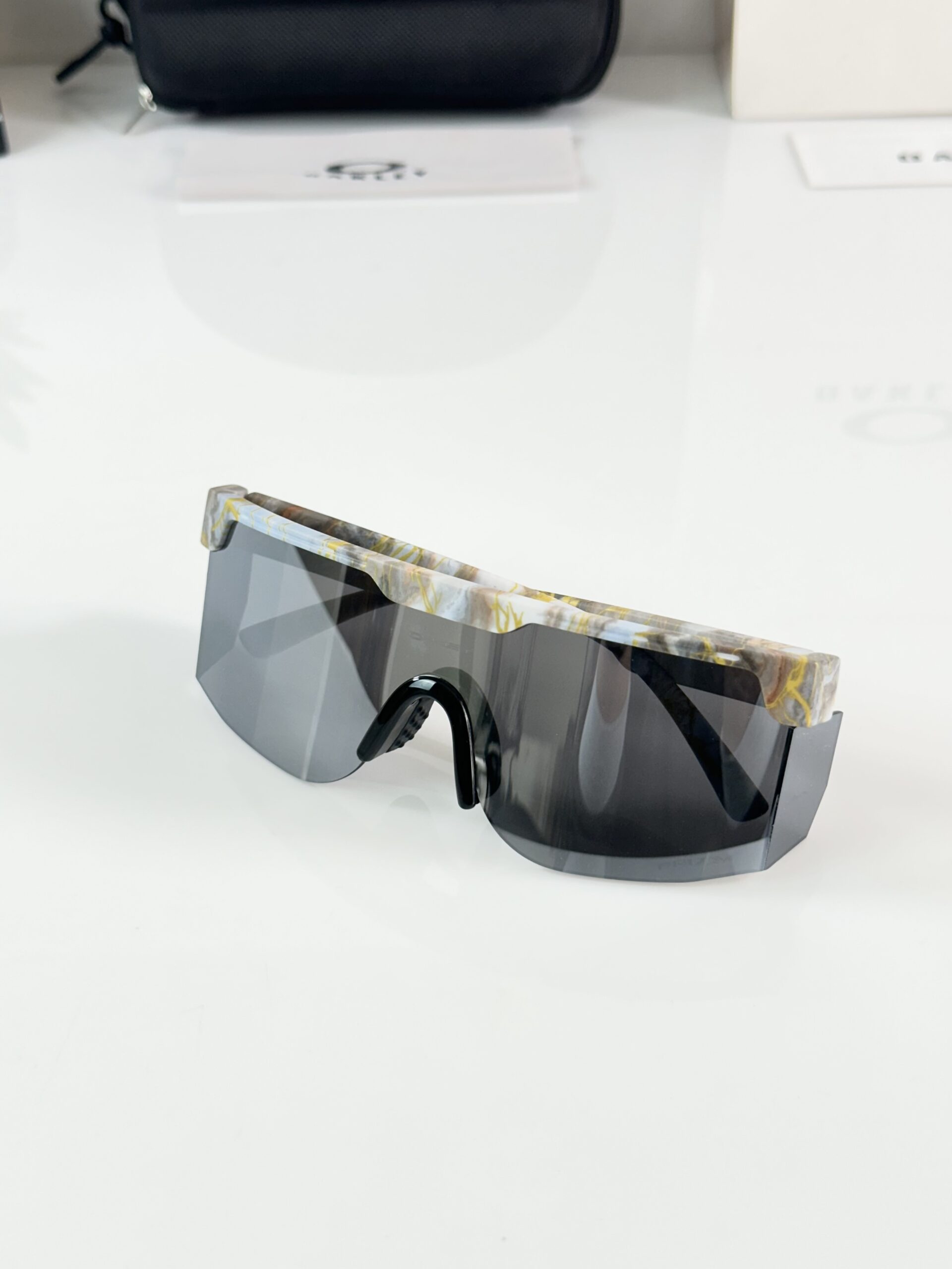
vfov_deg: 39.7
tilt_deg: -34.8
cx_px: 476
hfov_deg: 30.3
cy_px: 634
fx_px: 1760
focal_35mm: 48
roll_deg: +1.6
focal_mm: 6.86
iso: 50
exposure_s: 1/100
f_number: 1.78
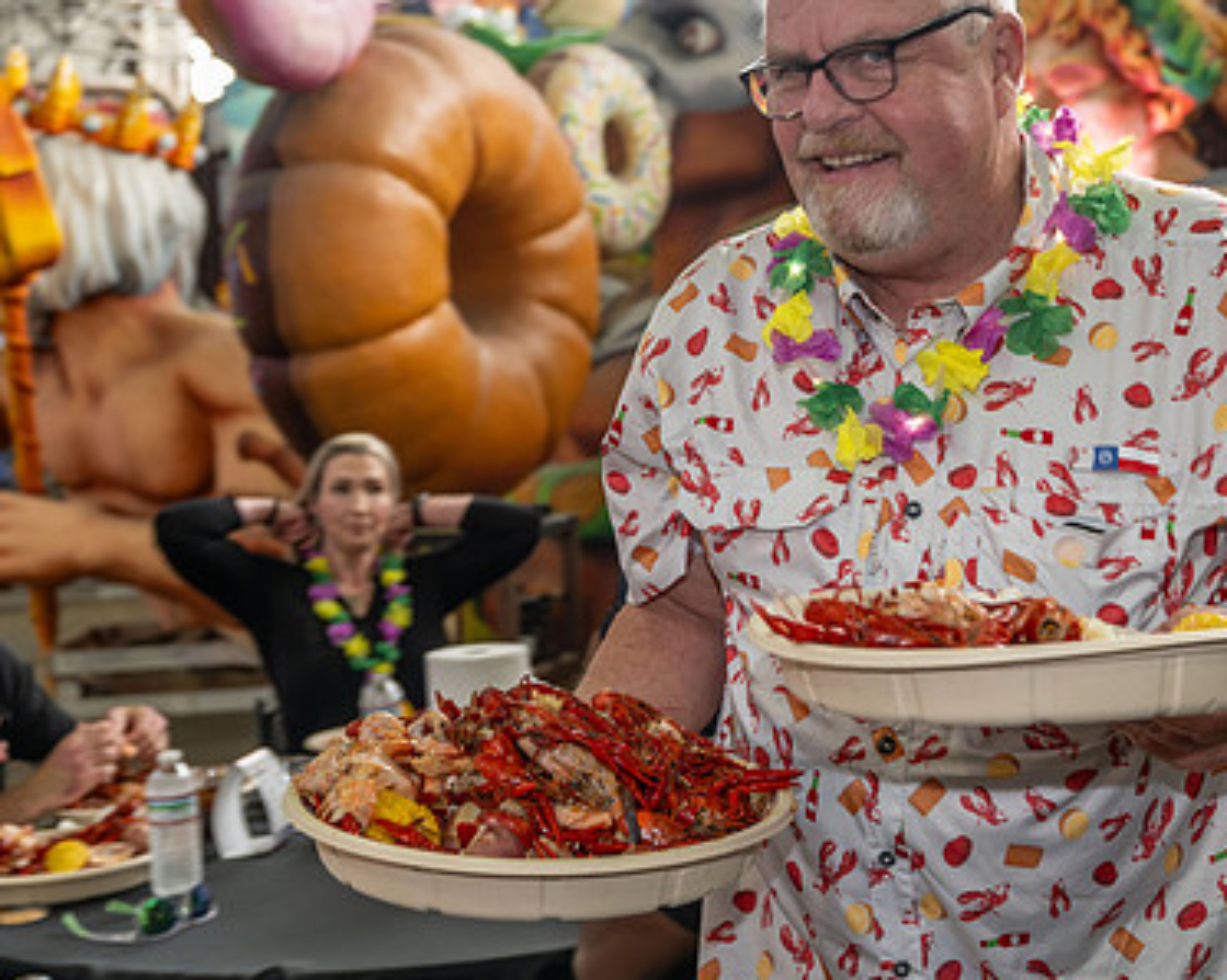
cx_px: 928
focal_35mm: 57
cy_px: 465
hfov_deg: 32.4
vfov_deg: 26.7
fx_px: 2069
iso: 250
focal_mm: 39
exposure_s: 1/60
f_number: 4
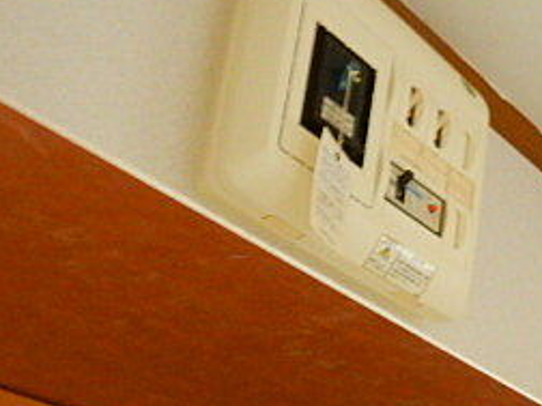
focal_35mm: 61
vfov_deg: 22.4
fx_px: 955
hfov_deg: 28.0
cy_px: 466
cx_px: 637
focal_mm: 4.3
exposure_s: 1/8
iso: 720
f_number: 2.8
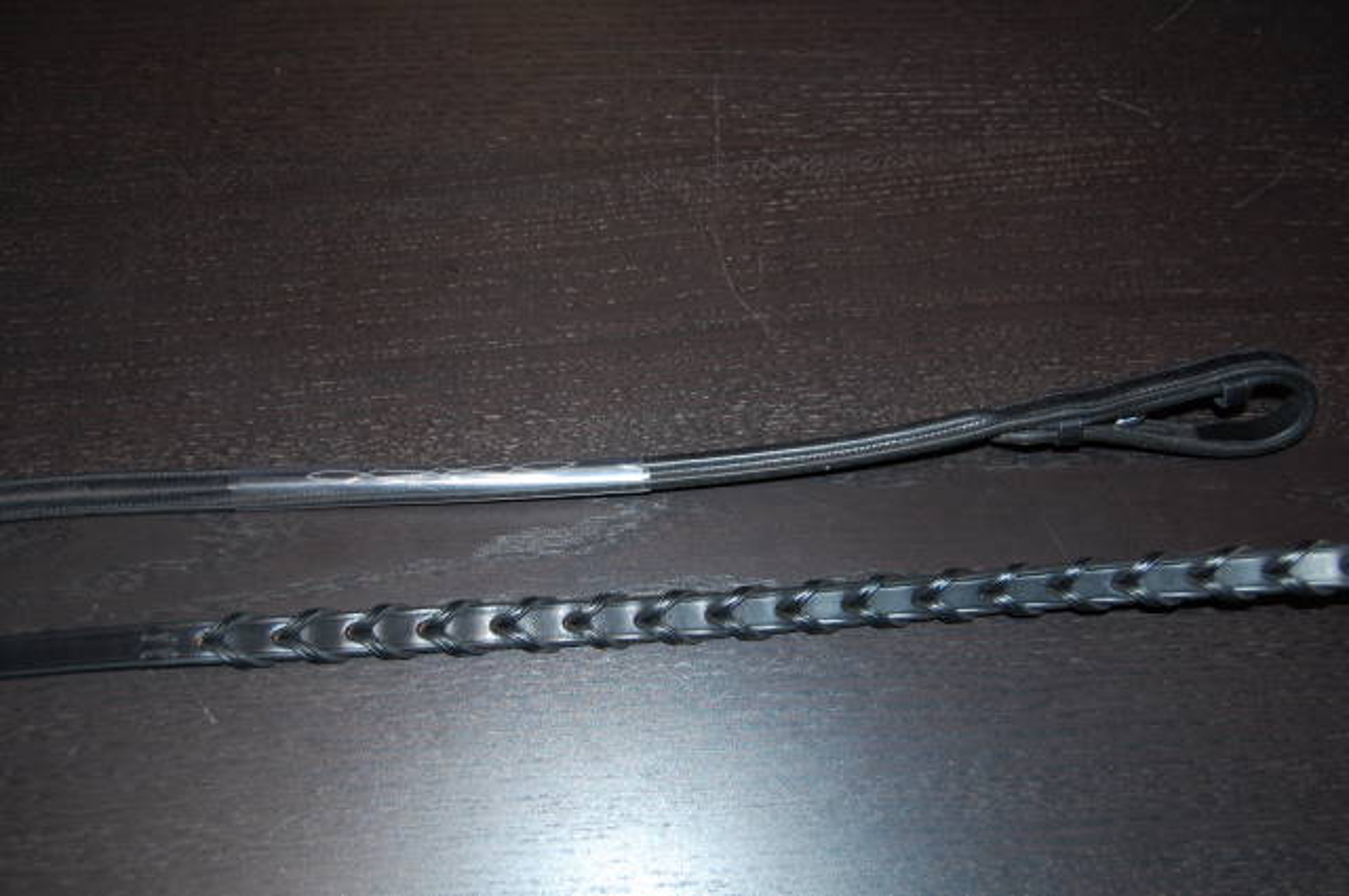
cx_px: 674
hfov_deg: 49.6
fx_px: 1460
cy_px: 448
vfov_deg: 34.1
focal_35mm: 39
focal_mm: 26
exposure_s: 1/60
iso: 400
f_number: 4
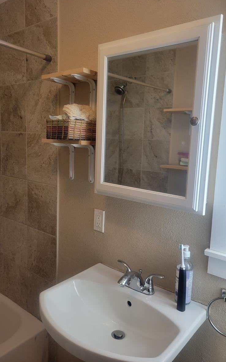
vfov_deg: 66.5
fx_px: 276
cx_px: 118
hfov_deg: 44.5
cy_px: 181
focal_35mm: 28
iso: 64
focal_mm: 5.4
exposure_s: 1/120
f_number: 1.8
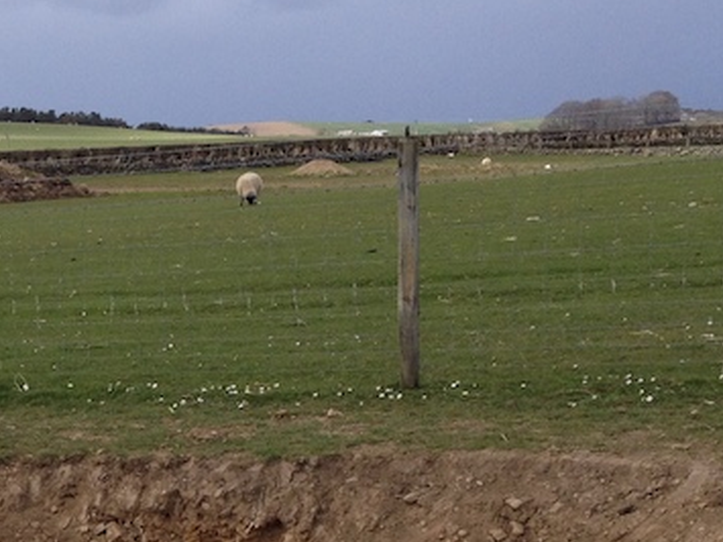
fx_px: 2109
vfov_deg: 14.3
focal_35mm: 101
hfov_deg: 19.1
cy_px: 611
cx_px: 61
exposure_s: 1/986
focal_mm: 4.28
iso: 50
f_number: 2.4
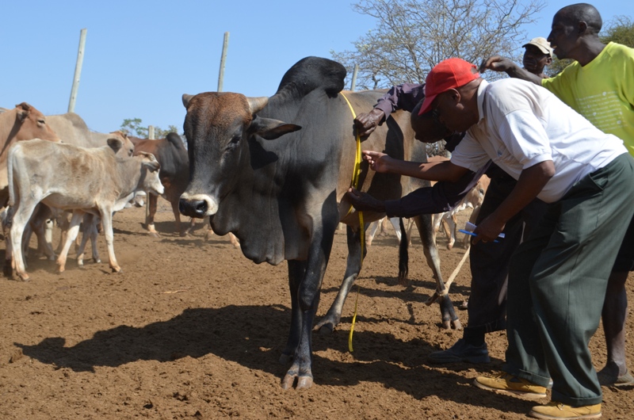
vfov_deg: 28.0
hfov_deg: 41.2
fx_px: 844
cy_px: 210
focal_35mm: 48
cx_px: 317
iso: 160
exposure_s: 1/250
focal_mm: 32
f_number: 8
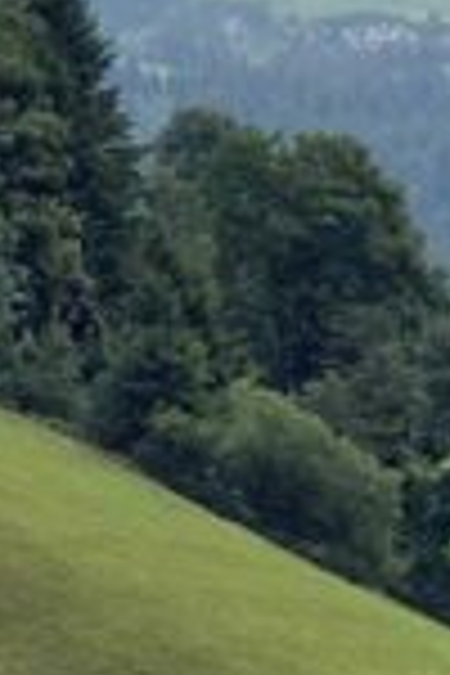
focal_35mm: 289
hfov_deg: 4.5
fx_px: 5418
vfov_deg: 7.1
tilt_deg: +9.7
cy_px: 184
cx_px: -1192
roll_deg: +2.0
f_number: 2
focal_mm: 6
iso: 20
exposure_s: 1/856
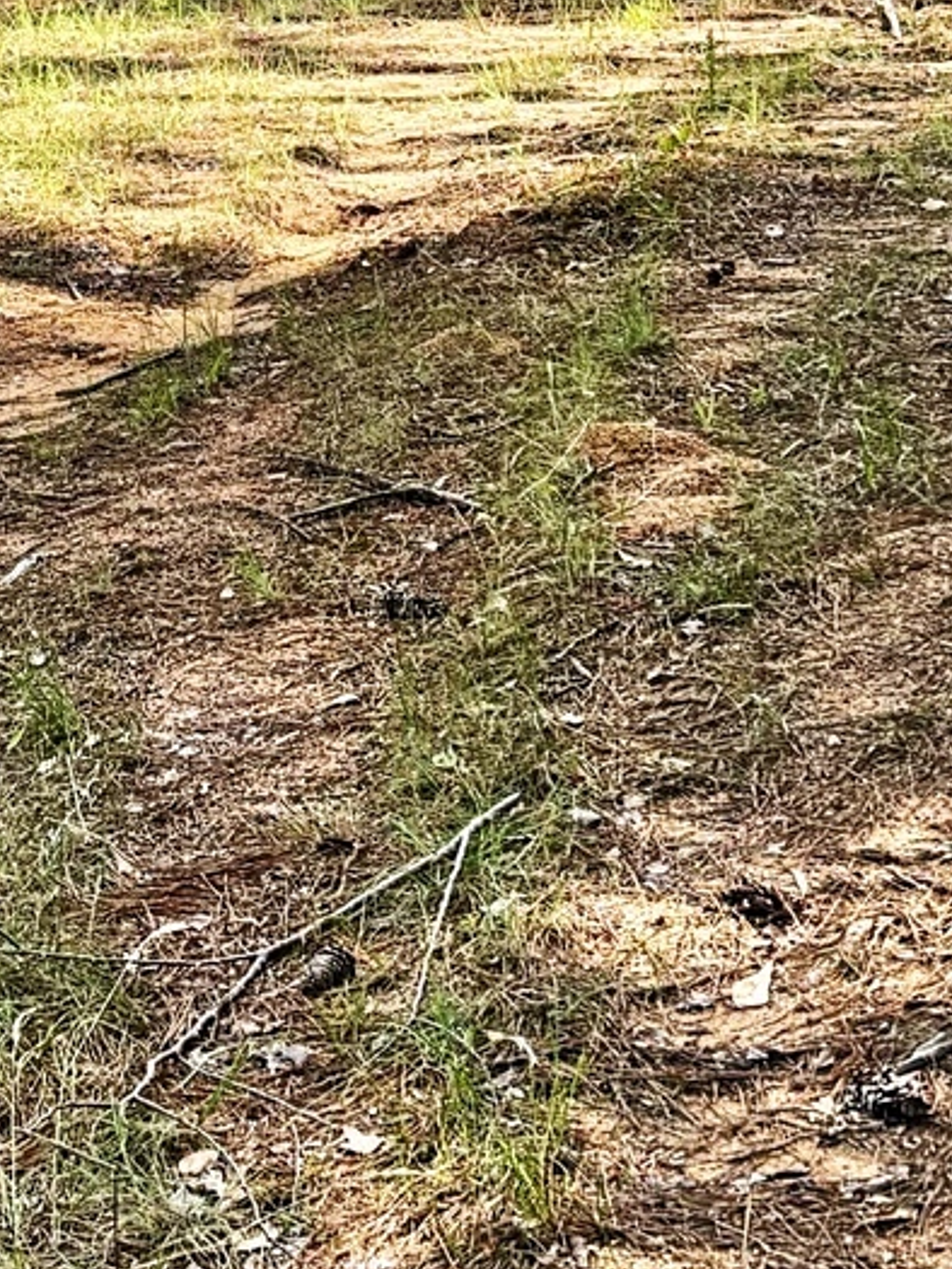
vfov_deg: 16.3
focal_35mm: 114
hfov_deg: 13.0
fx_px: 4179
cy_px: -416
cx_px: 631
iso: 64
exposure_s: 1/1117
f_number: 1.6
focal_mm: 5.96
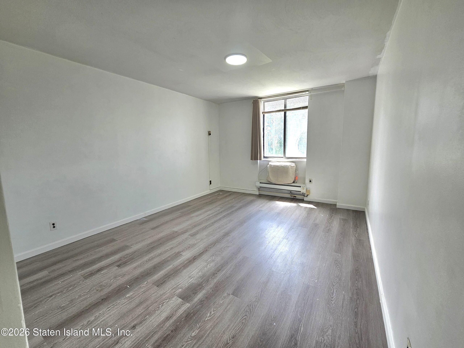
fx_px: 174
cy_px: 174
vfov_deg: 89.9
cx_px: 232
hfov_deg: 106.2
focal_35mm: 13
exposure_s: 1/120
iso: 50
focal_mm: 2.2
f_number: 2.2
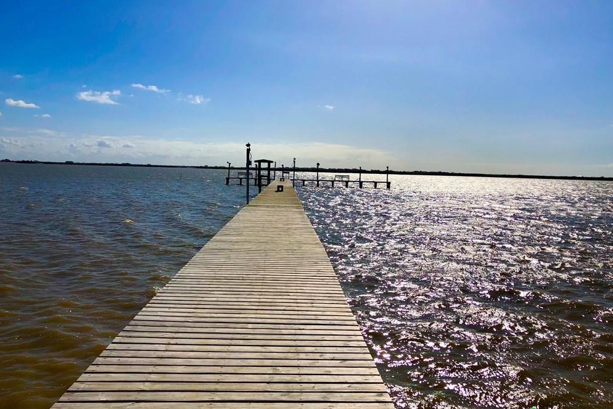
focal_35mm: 30
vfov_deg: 43.6
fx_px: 511
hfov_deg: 61.9
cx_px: 300
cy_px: 201
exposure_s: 1/12195
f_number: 1.8
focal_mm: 3.99
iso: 25
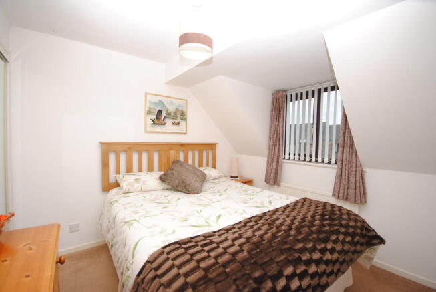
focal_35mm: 15
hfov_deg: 100.3
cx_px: 218
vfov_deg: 77.5
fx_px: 182
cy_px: 146
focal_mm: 10
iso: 200
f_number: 4
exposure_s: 1/60
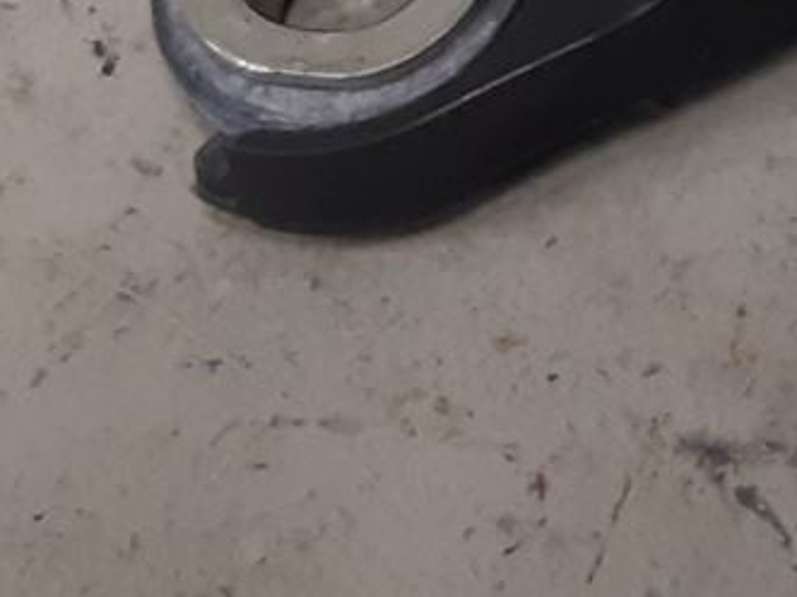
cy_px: -883
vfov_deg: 8.4
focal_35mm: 161
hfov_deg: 11.4
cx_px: 1421
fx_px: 3706
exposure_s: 1/50
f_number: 1.7
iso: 160
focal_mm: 3.93
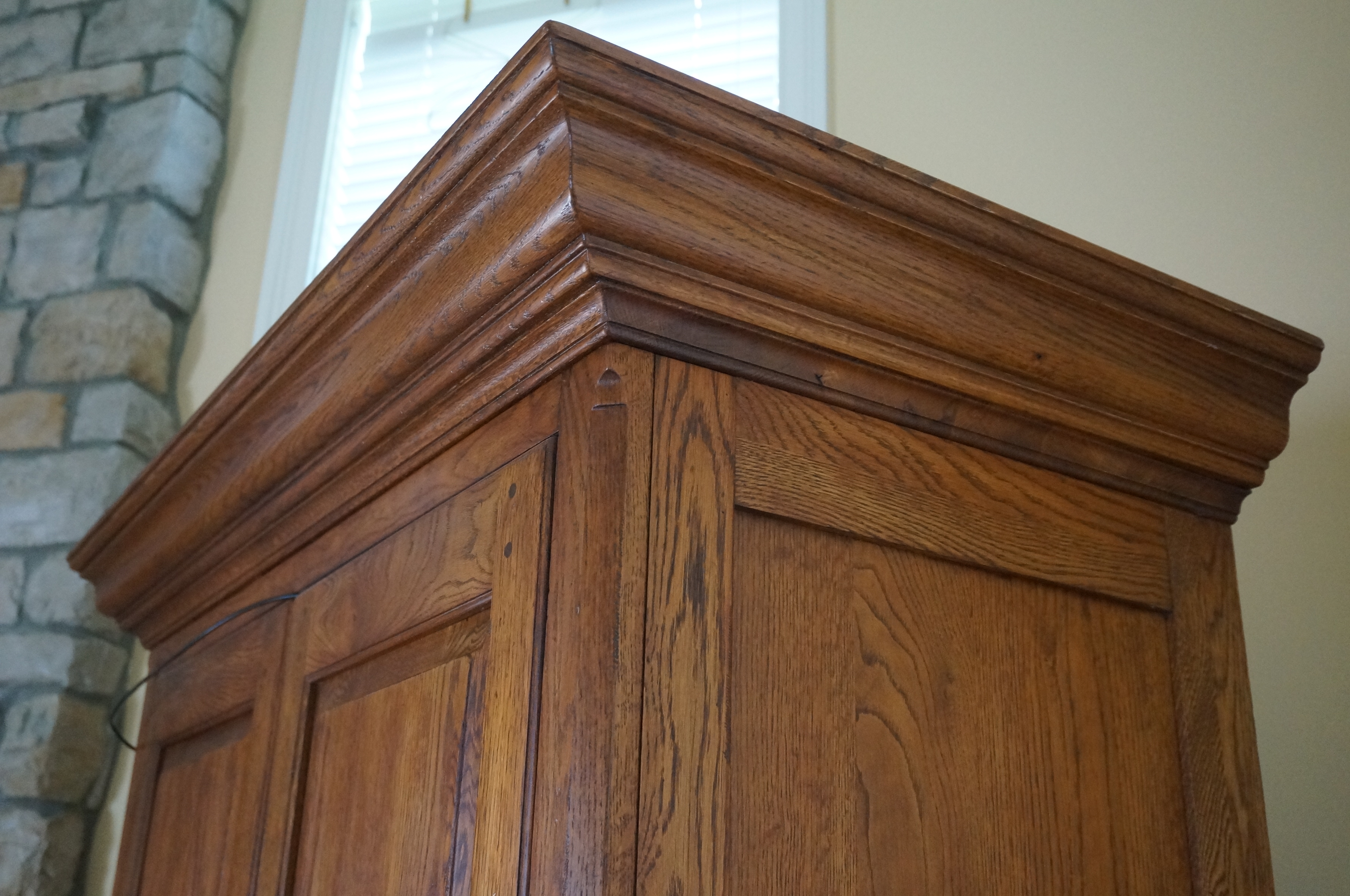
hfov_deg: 51.3
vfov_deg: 35.4
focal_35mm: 38
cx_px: 675
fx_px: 1404
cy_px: 448
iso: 2500
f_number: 4.5
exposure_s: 1/60
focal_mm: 25
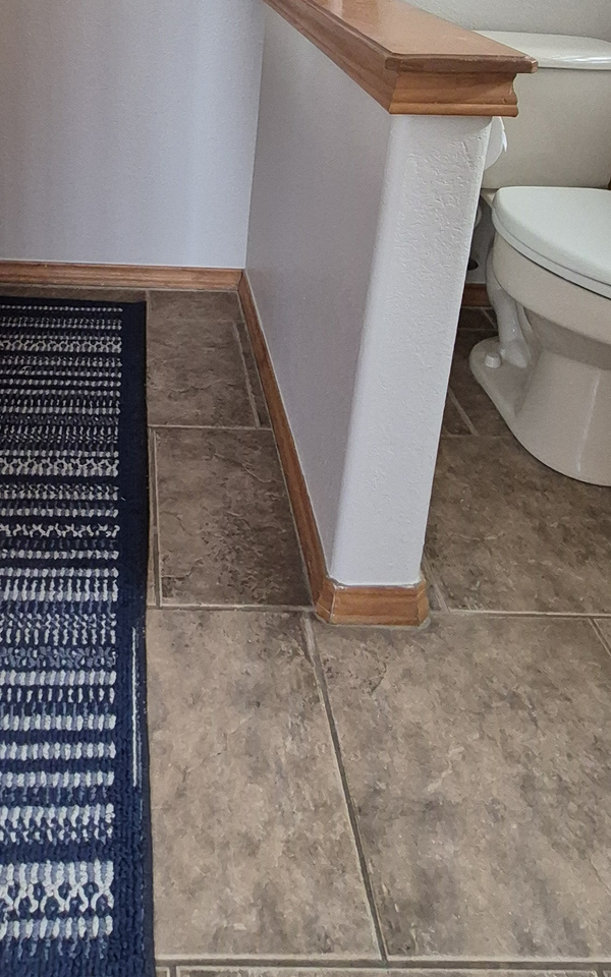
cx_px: 167
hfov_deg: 39.7
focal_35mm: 31
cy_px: 105
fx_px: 826
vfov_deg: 53.8
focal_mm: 1.74
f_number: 2.2
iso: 640
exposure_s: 1/60
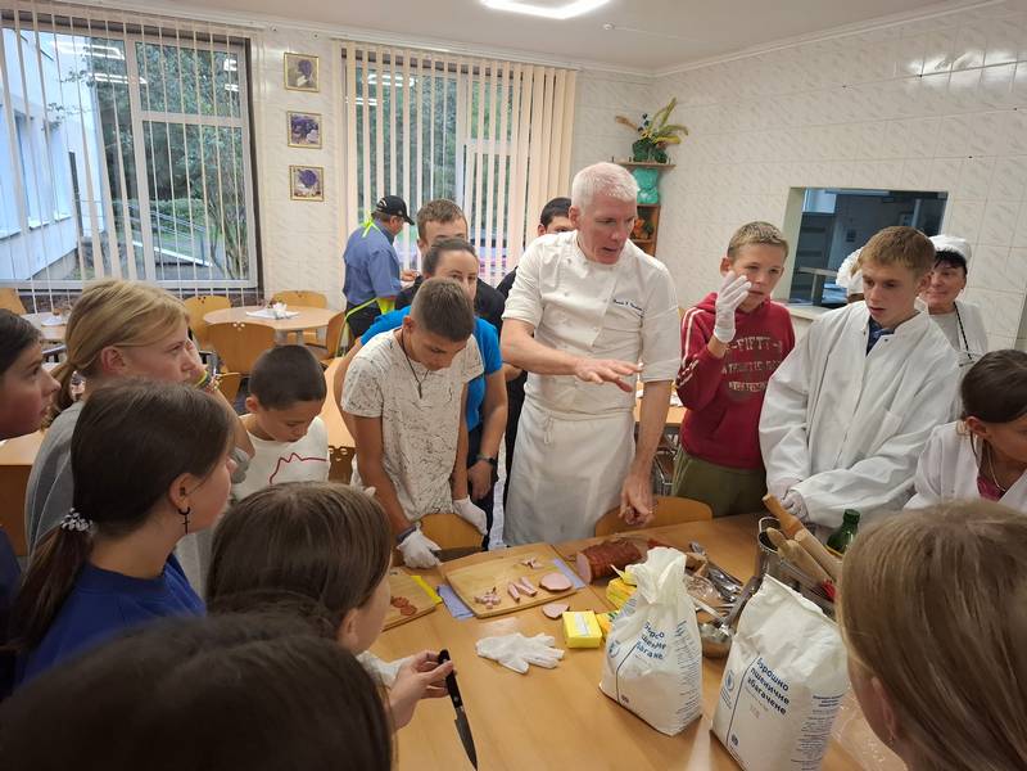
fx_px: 682
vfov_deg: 58.9
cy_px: 386
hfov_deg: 73.9
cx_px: 514
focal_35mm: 23
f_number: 1.8
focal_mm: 5.54
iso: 320
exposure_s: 1/100
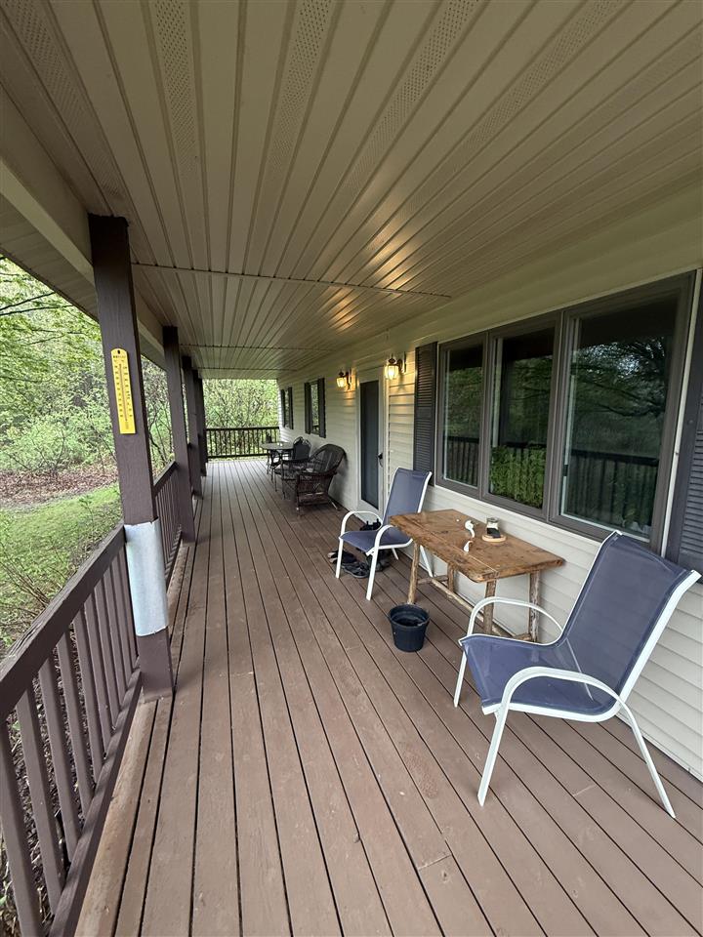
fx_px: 379
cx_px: 352
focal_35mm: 14
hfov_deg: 85.7
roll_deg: +0.2
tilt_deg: -8.7
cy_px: 468
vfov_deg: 102.1
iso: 320
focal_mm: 2.22
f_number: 2.2
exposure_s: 1/120
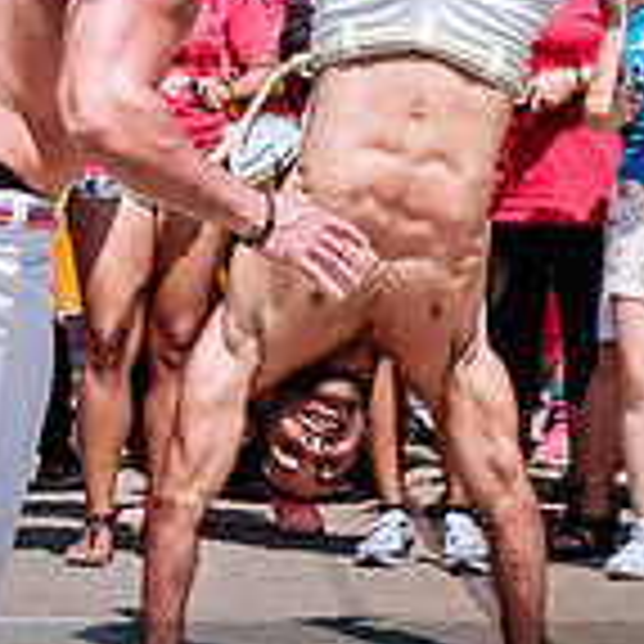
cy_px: 155
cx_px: -50
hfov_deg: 6.8
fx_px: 5430
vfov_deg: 6.8
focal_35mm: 258
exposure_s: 1/2000
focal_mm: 48.5
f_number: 4
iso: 250
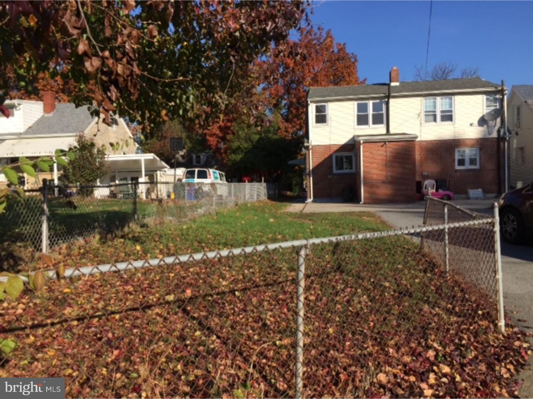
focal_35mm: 29
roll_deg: +0.7
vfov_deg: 48.2
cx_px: 266
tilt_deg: -2.6
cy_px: 200
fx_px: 447
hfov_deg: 61.7
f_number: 2.2
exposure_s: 1/1464
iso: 32
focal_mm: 4.15
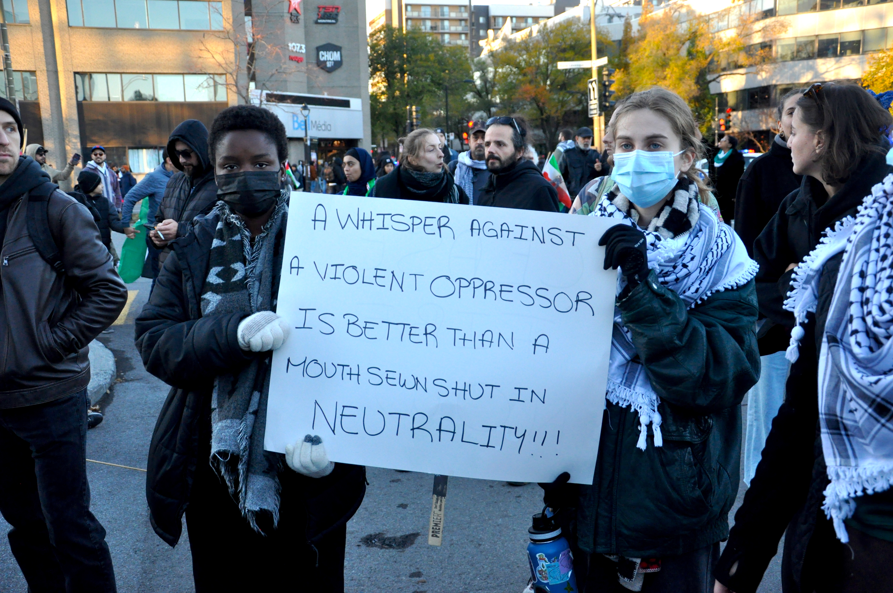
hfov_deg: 51.3
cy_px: 296
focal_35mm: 38
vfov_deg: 35.4
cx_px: 446
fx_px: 929
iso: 1000
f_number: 4
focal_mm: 25
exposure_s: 1/640
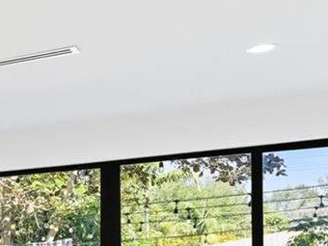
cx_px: -275
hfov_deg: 18.9
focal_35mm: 77
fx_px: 730
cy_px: 286
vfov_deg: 18.3
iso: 250
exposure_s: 1/125
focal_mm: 17
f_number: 8
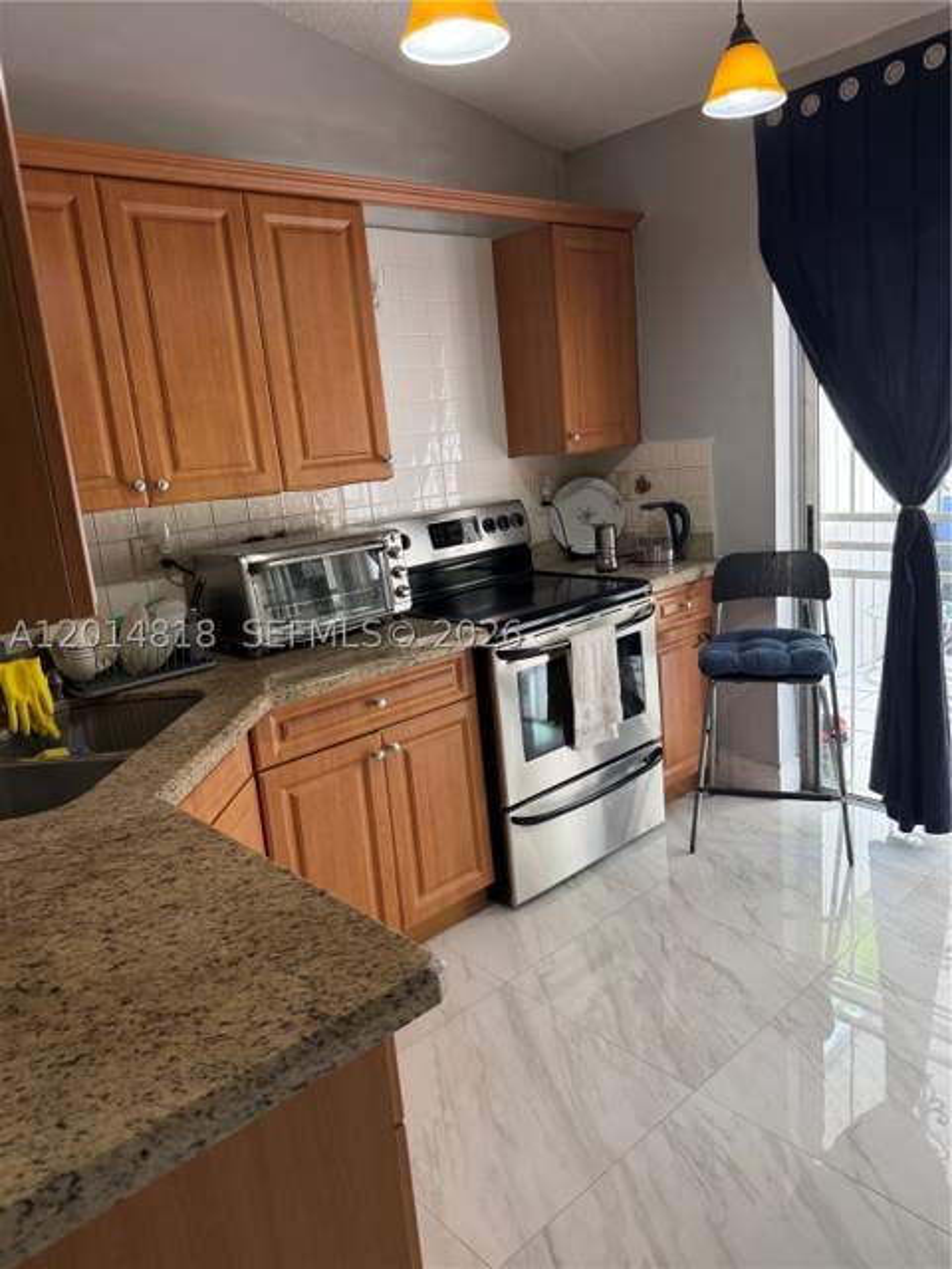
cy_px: 634
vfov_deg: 71.6
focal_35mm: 24
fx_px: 880
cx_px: 476
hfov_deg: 56.8
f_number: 1.78
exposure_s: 1/154
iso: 160
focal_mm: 6.76
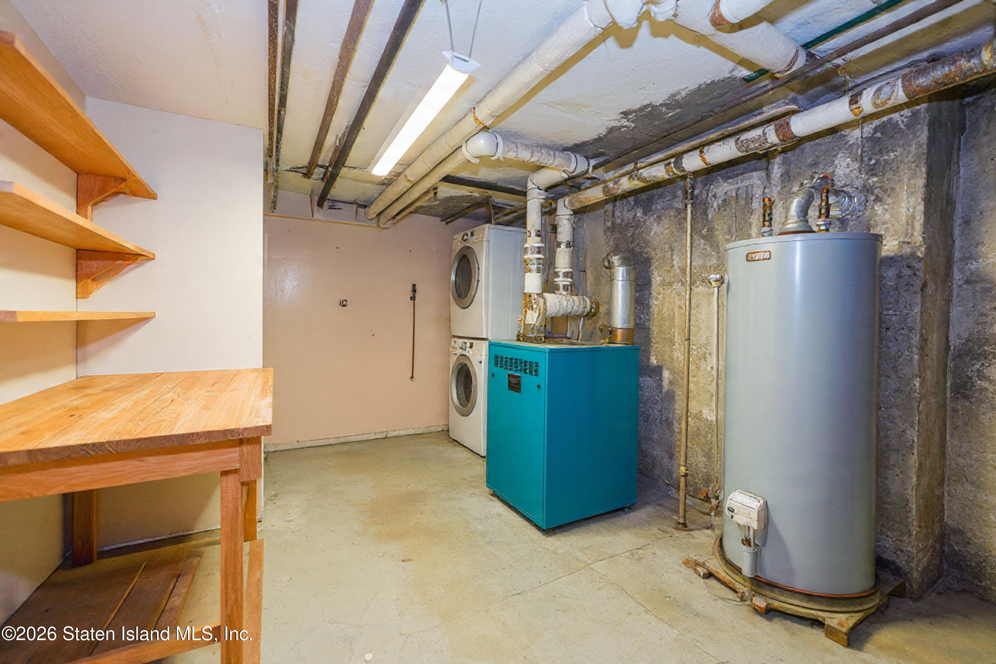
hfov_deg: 96.7
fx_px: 443
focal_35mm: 16
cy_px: 332
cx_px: 498
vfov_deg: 73.7
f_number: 4
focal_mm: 16
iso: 50
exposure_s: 1/20
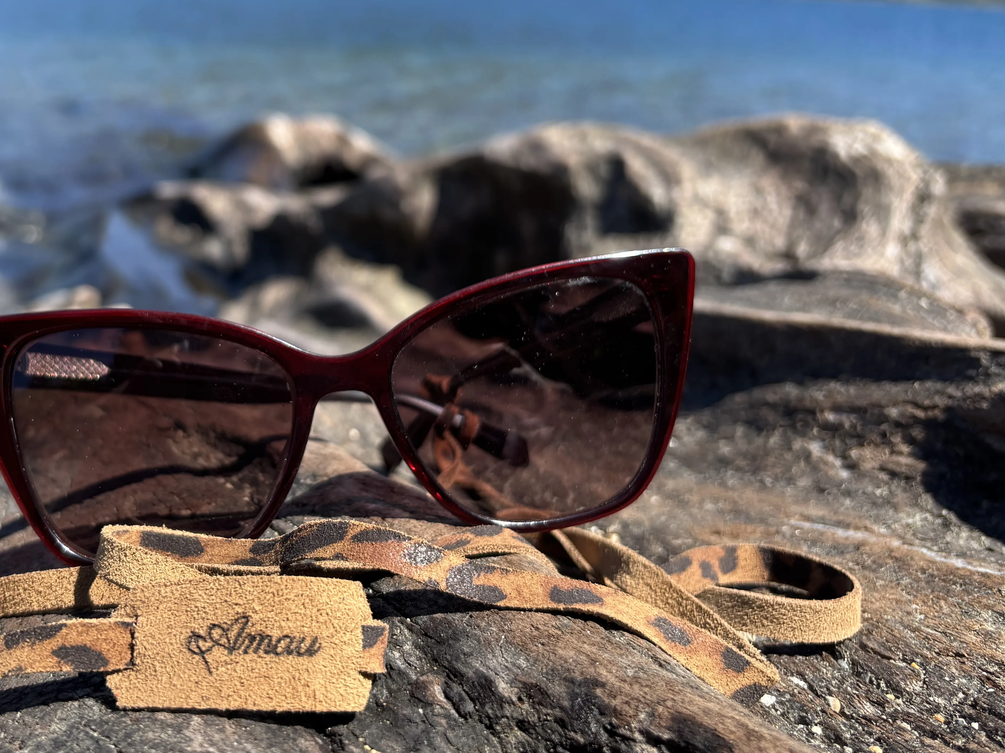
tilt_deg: -15.6
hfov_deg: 45.8
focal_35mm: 40
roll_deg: -2.3
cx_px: 301
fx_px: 1161
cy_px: 269
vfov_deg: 35.7
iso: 50
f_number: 1.6
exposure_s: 1/1233
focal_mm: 5.96
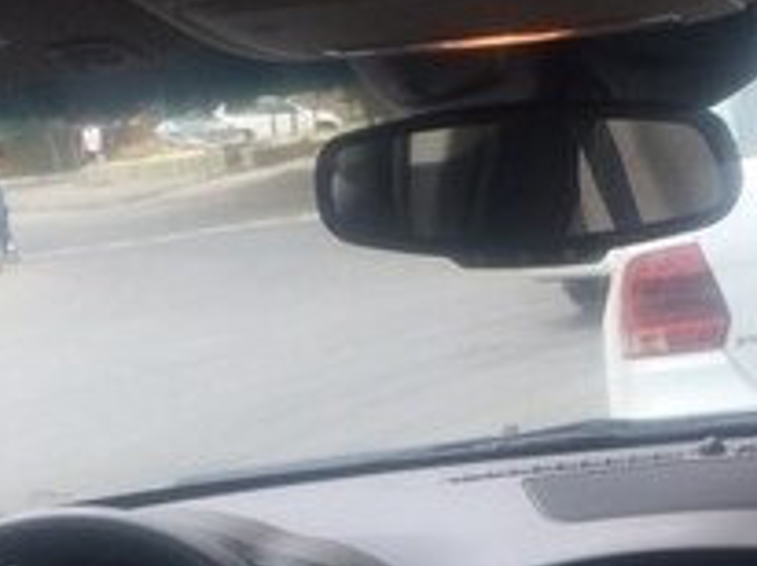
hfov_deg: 21.1
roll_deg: +4.8
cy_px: 715
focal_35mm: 93
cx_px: 441
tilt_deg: -17.0
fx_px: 2031
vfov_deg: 15.2
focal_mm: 4.15
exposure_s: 1/331
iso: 32
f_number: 2.2
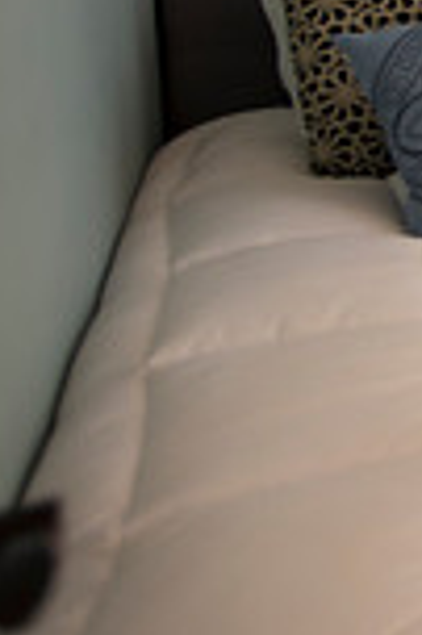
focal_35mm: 75
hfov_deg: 12.2
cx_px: 1144
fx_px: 1322
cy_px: -82
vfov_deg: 24.9
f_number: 2.8
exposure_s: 1/200
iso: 400
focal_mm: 19
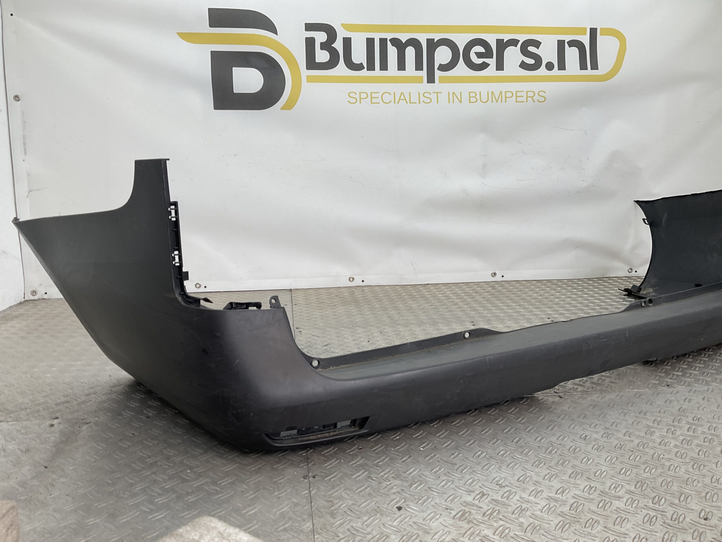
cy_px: 271
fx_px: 605
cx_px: 361
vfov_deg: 48.2
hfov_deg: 61.7
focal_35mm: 29
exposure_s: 1/119
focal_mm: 3
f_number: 1.8
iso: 16
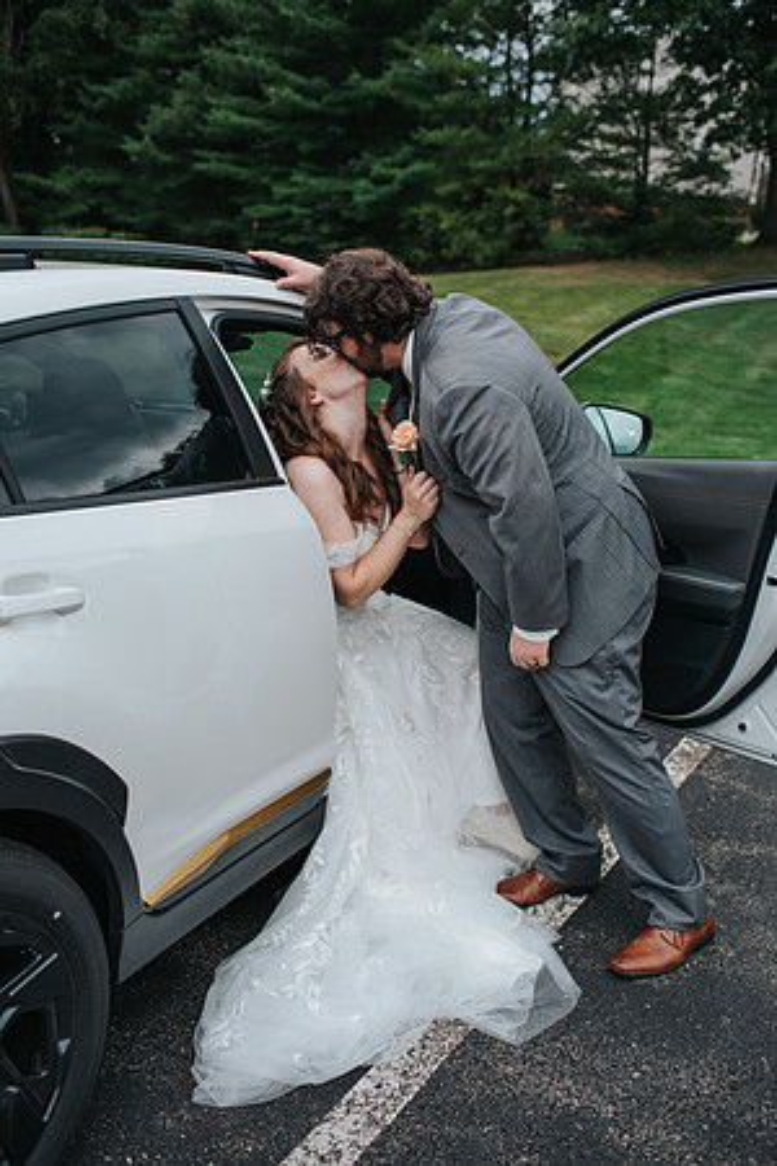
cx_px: 388
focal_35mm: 35
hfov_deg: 37.9
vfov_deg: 54.4
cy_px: 583
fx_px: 1133
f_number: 3.2
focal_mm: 35
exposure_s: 1/1000
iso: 160
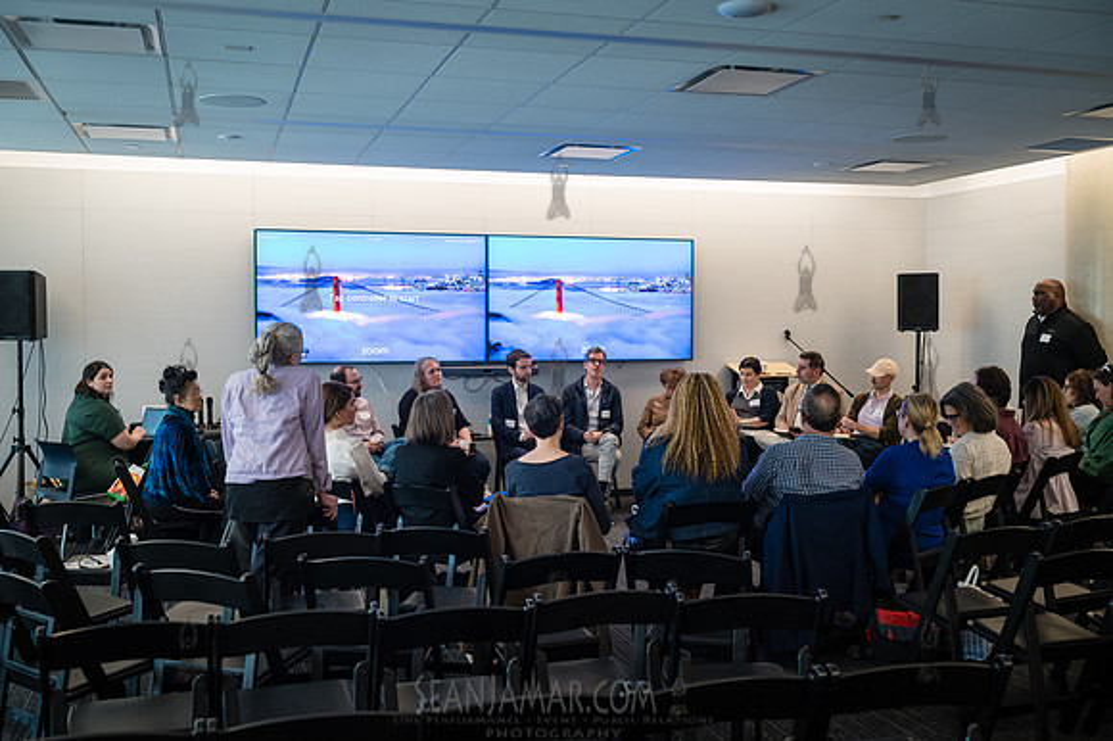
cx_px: 556
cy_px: 370
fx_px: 1095
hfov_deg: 53.9
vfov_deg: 37.4
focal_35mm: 35
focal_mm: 35
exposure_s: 1/125
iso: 2000
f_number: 4
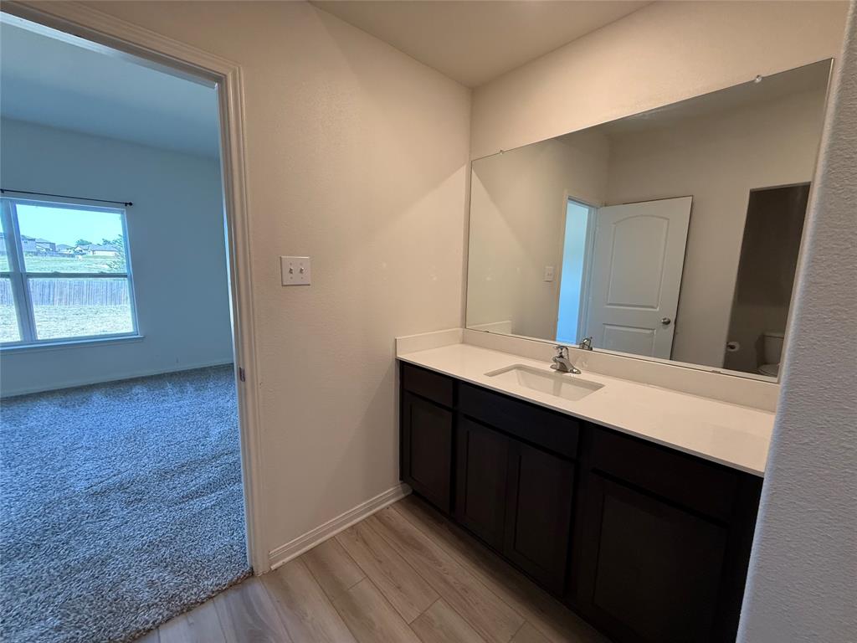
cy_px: 322
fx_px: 347
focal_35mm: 14
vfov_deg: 85.7
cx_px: 428
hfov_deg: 102.1
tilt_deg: -8.5
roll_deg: -1.2
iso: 250
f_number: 2.2
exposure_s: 1/120
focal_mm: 2.22
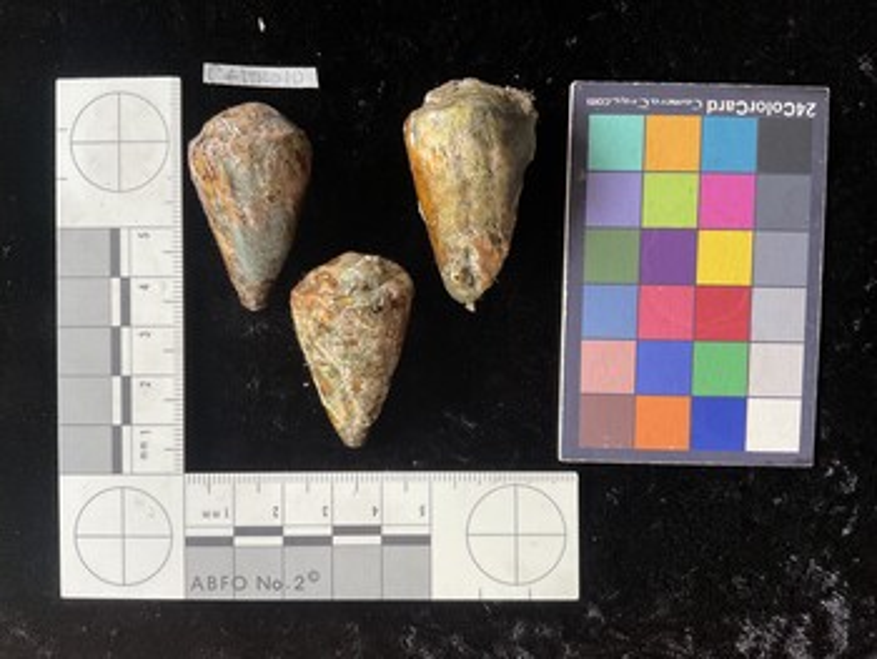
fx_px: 735
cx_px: 438
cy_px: 330
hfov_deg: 61.6
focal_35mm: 29
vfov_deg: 48.3
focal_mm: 3
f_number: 1.8
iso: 64
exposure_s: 1/60
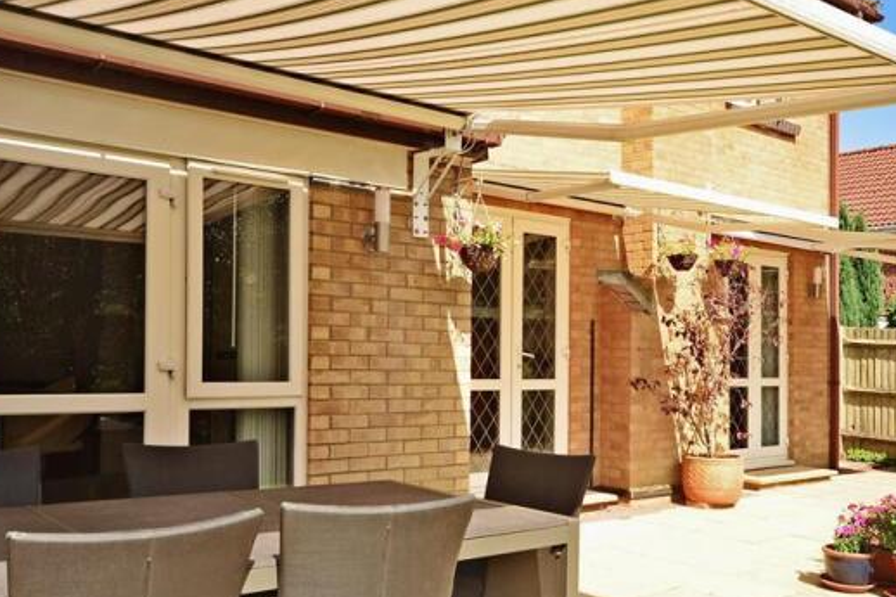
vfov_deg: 34.9
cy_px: 350
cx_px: 488
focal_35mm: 38
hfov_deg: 50.6
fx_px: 945
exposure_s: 1/125
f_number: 8
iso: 200
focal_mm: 20
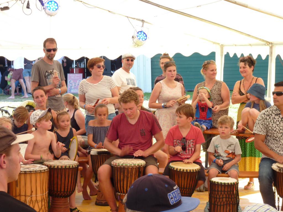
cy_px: 106
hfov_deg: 23.6
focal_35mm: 83
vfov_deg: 17.8
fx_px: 679
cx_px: 142
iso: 80
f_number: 4.2
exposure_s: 1/80
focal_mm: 13.7
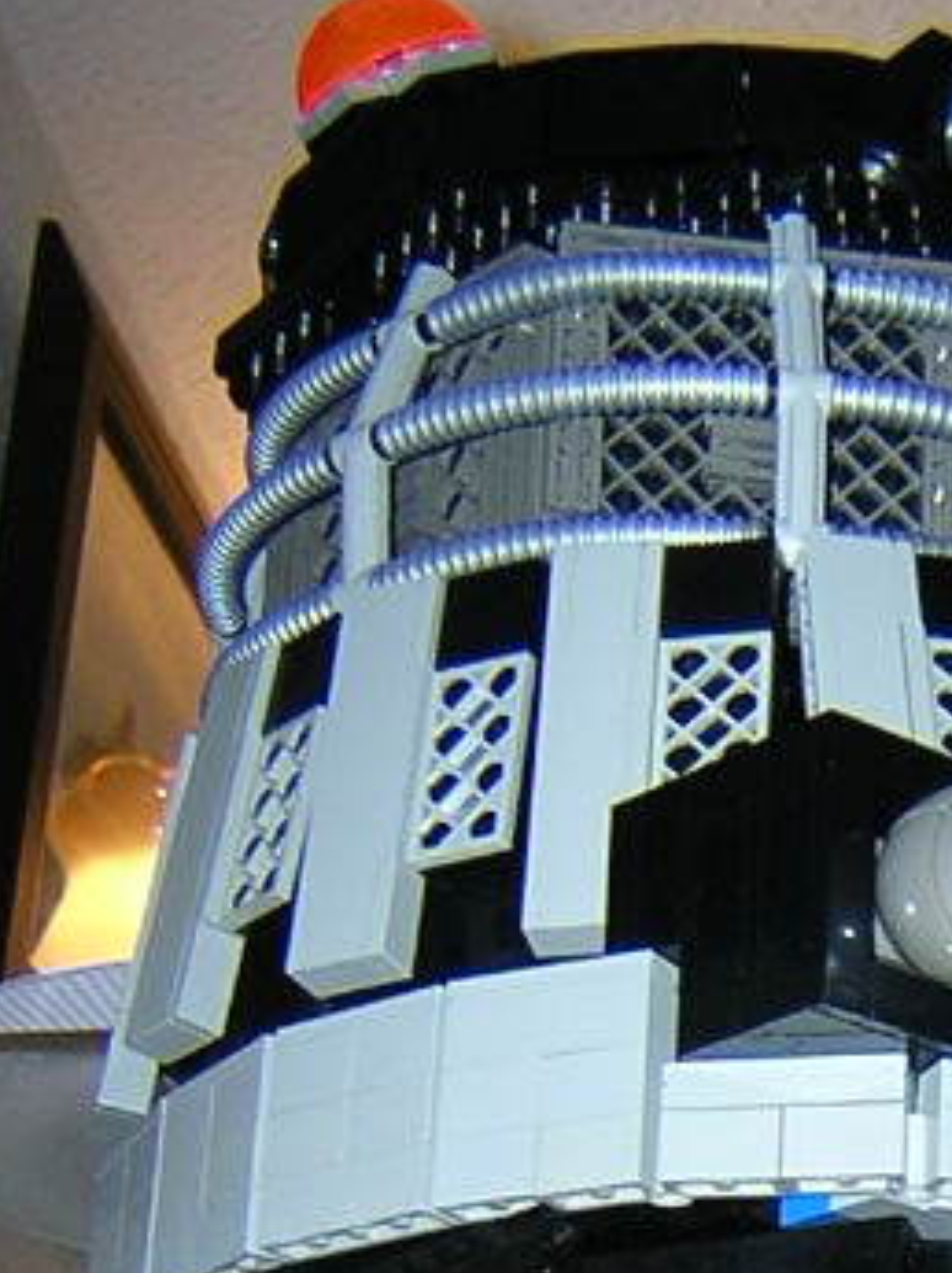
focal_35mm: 107
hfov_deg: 13.6
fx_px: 3931
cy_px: 1262
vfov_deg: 18.0
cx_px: 1022
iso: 100
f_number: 2.6
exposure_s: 1/60.1
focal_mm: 4.7
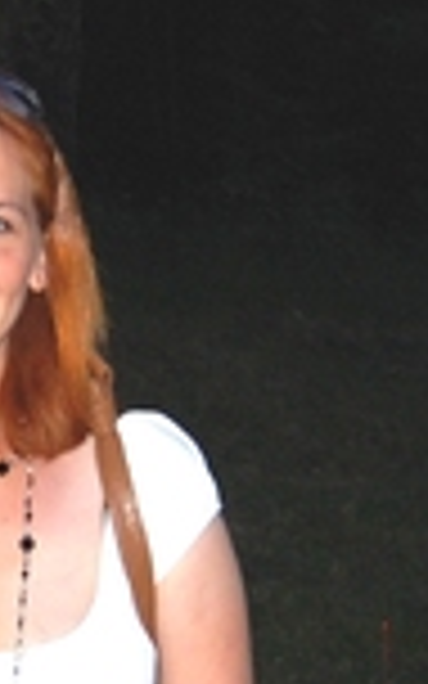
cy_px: 414
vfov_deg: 12.6
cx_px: -99
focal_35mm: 166
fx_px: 3098
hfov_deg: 7.8
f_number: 4.2
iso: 400
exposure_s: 1/60
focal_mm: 30
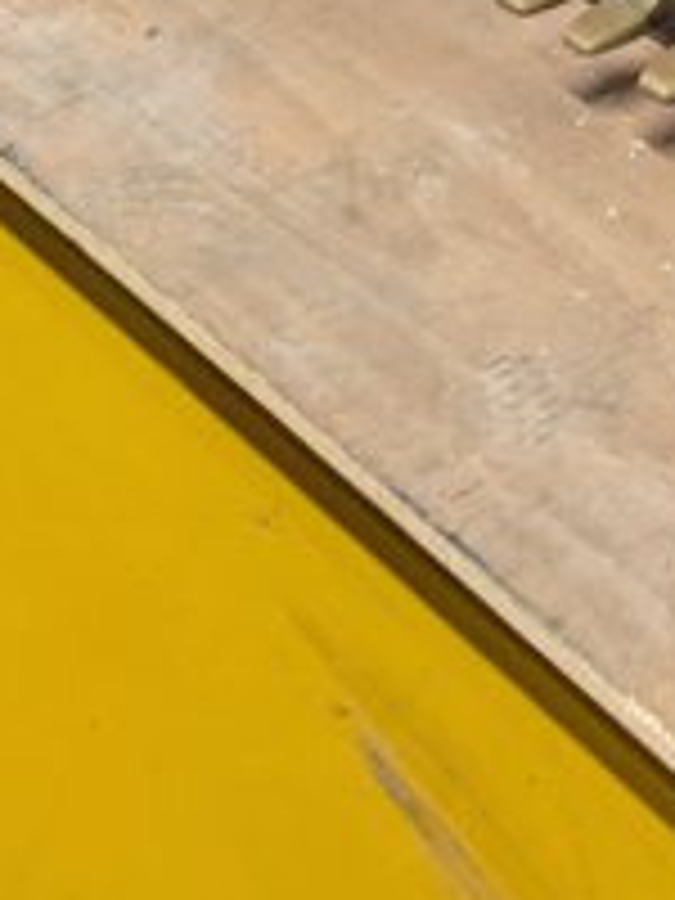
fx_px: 2340
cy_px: -630
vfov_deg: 18.1
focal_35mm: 90
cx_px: 911
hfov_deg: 15.5
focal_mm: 5.43
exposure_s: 1/25
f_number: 1.89
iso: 172
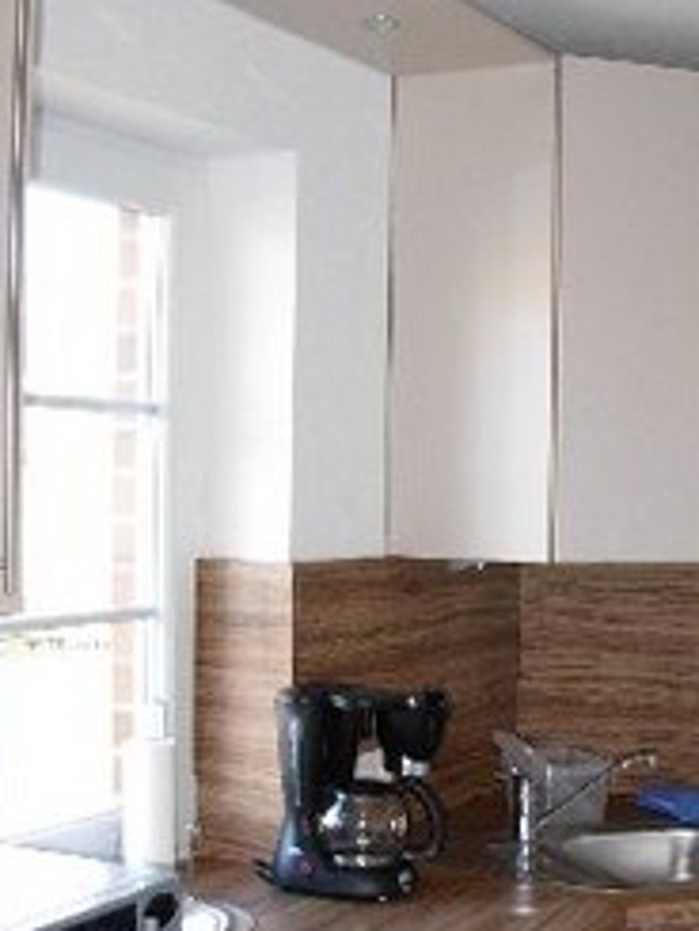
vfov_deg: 31.0
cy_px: 593
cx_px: 479
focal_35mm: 62
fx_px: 1668
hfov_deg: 23.5
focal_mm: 6.3
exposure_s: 1/28.5
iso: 100
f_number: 2.9
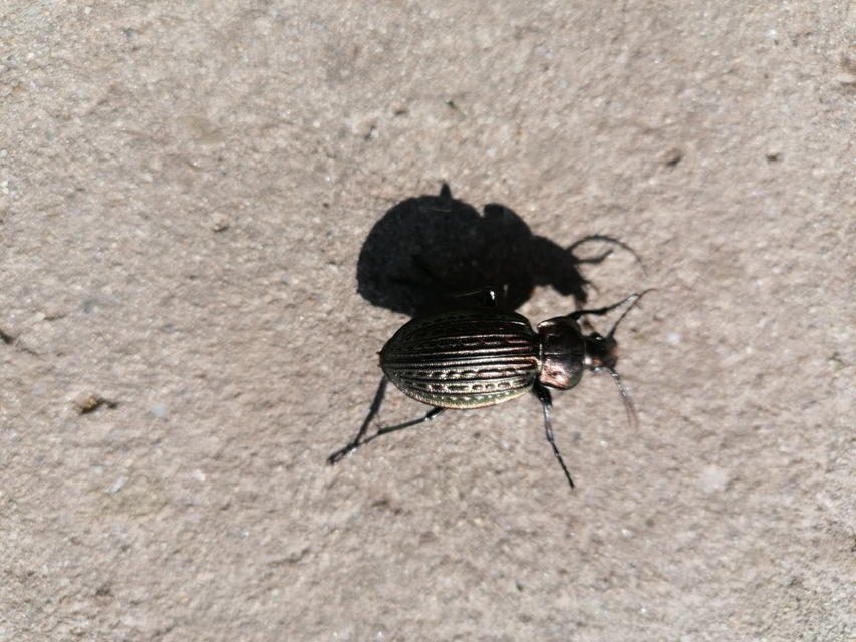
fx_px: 668
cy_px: 321
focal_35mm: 27
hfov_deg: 65.3
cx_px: 428
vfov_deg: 51.4
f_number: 1.8
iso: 50
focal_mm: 4.75
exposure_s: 1/840
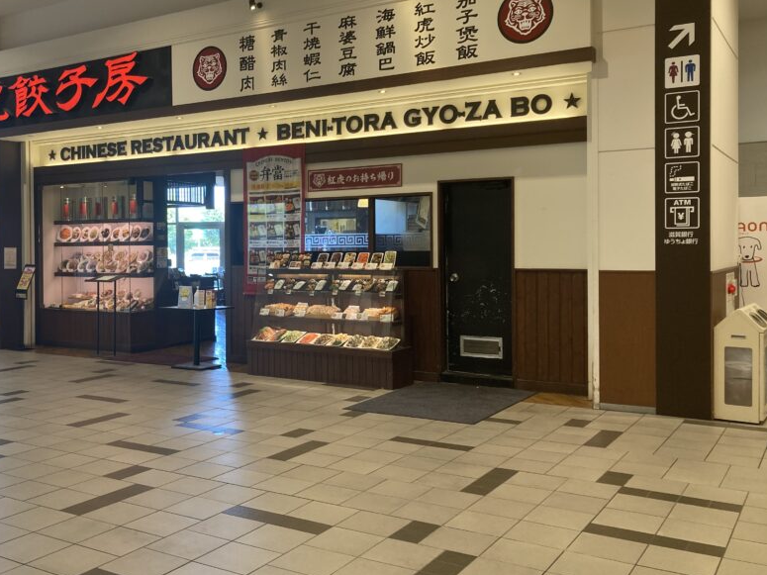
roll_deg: -0.6
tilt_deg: -1.5
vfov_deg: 38.6
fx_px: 820
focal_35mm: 37
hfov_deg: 49.5
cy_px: 261
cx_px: 274
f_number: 1.8
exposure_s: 1/60
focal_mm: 3.99
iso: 50
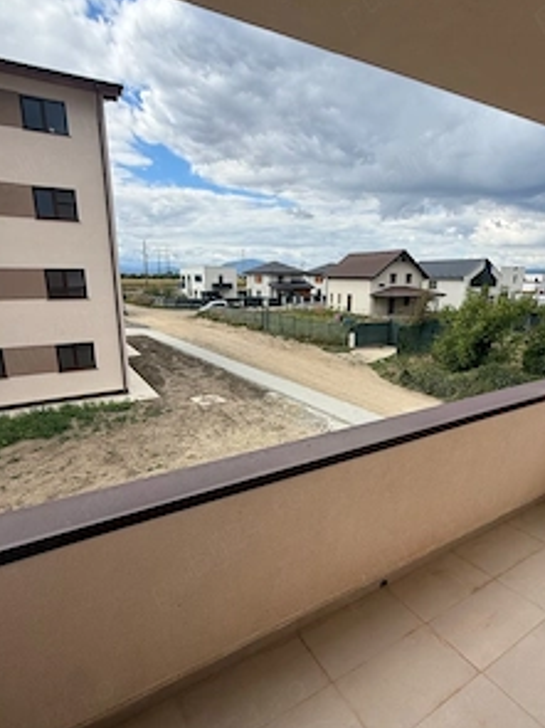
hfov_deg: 68.6
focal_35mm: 19
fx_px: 399
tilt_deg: -14.0
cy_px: 383
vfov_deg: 84.6
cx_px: 276
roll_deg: -0.6
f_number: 2.2
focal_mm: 2.22
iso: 50
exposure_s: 1/1534
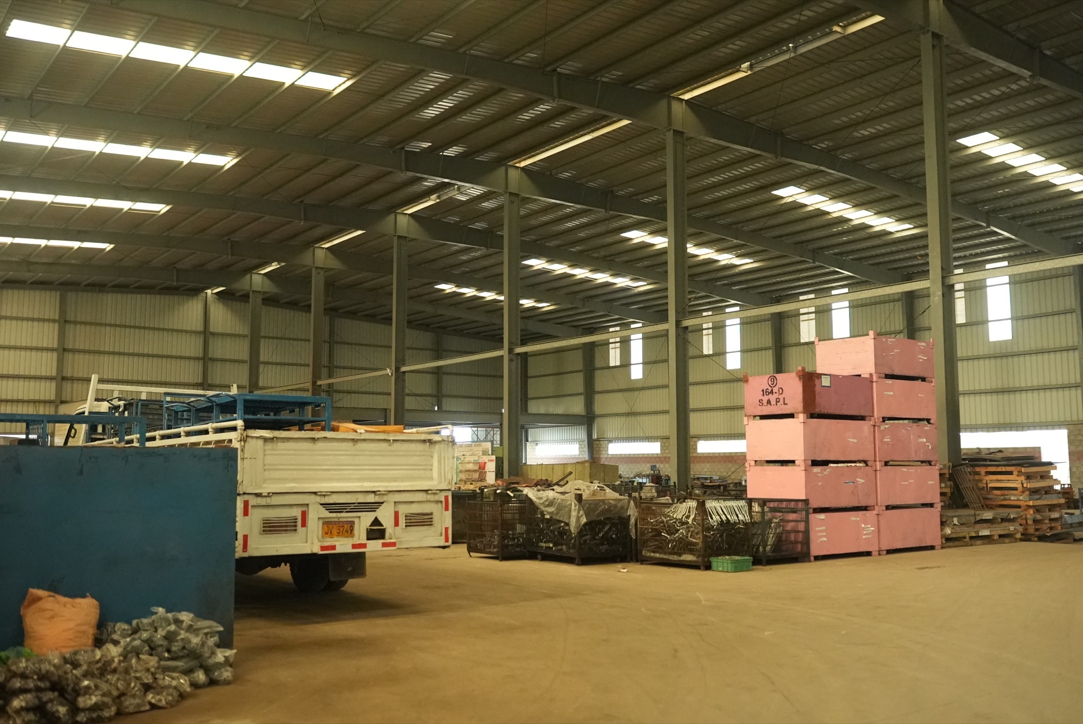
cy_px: 362
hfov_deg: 54.4
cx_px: 542
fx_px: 1053
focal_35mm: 35
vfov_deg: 37.9
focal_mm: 35
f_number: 2.2
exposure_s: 1/100
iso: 12800
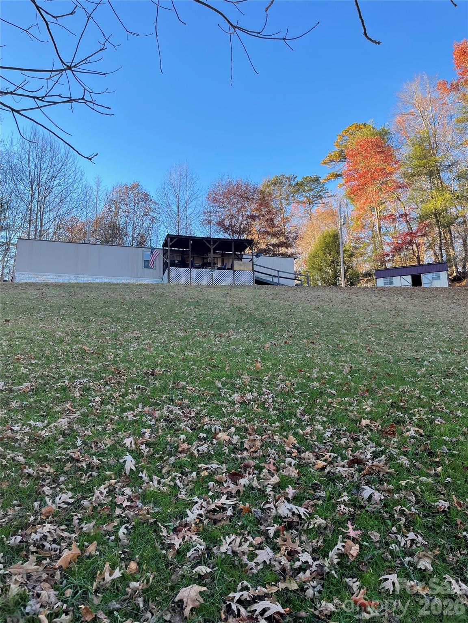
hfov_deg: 53.1
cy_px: 312
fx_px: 469
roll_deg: +1.4
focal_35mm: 26
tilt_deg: +11.3
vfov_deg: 67.3
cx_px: 234
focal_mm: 4.2
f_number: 1.6
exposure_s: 1/458
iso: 32
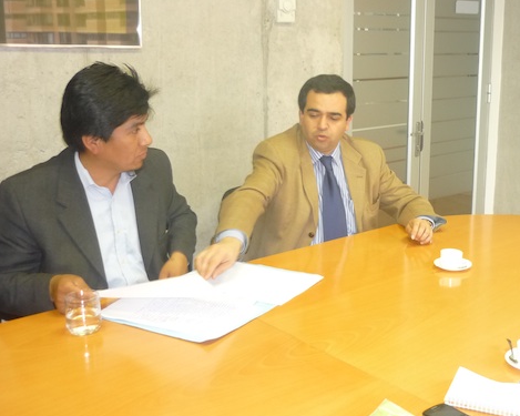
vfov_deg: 34.1
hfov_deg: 41.4
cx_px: 354
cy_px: 184
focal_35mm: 44
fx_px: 677
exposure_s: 1/30
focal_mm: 5.5
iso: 250
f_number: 2.8
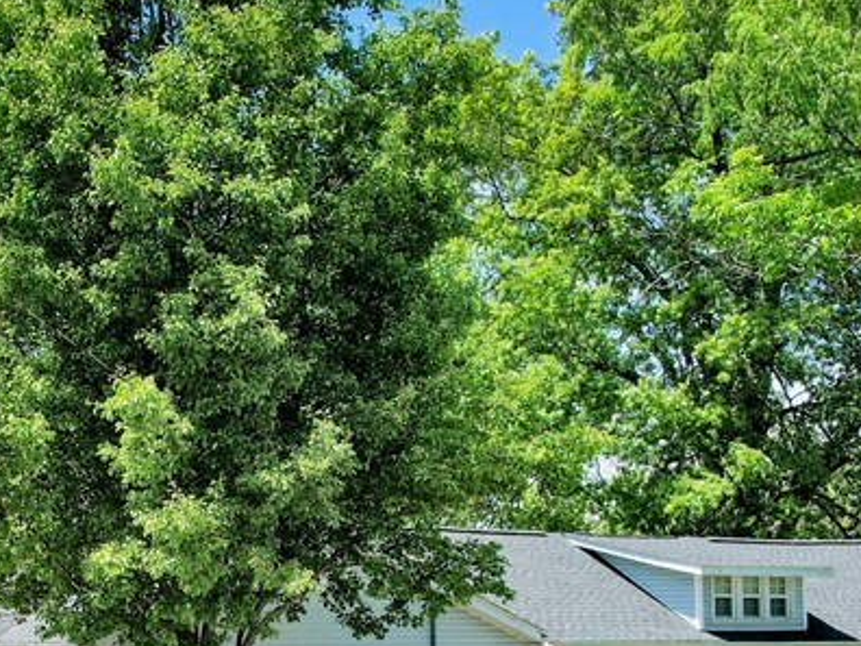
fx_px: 1443
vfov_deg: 24.3
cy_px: 609
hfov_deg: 32.4
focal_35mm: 58
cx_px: 180
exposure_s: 1/1500
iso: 100
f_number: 2.8
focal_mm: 8.38
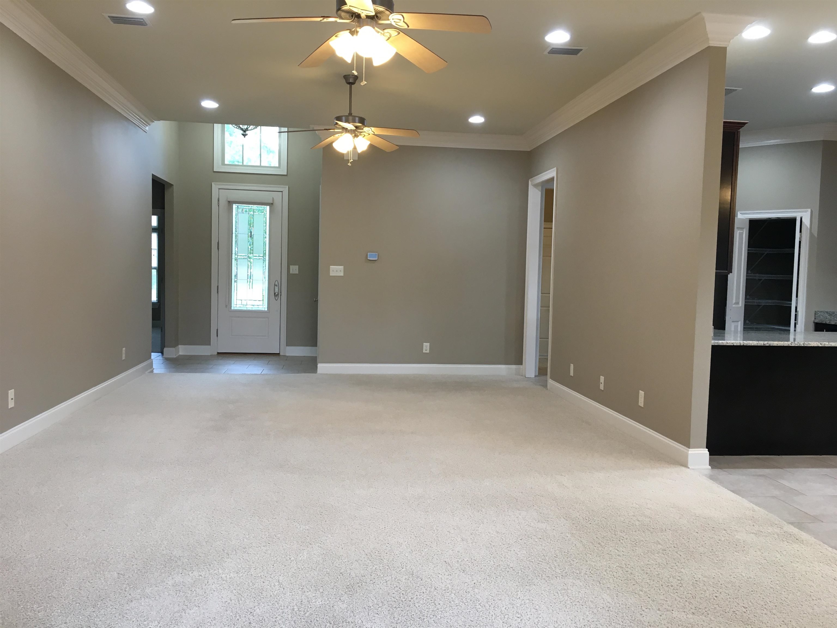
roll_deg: -0.9
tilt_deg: -2.0
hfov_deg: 61.7
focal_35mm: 29
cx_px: 418
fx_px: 701
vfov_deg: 48.2
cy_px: 314
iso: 64
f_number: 2.2
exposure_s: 1/30
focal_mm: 4.15
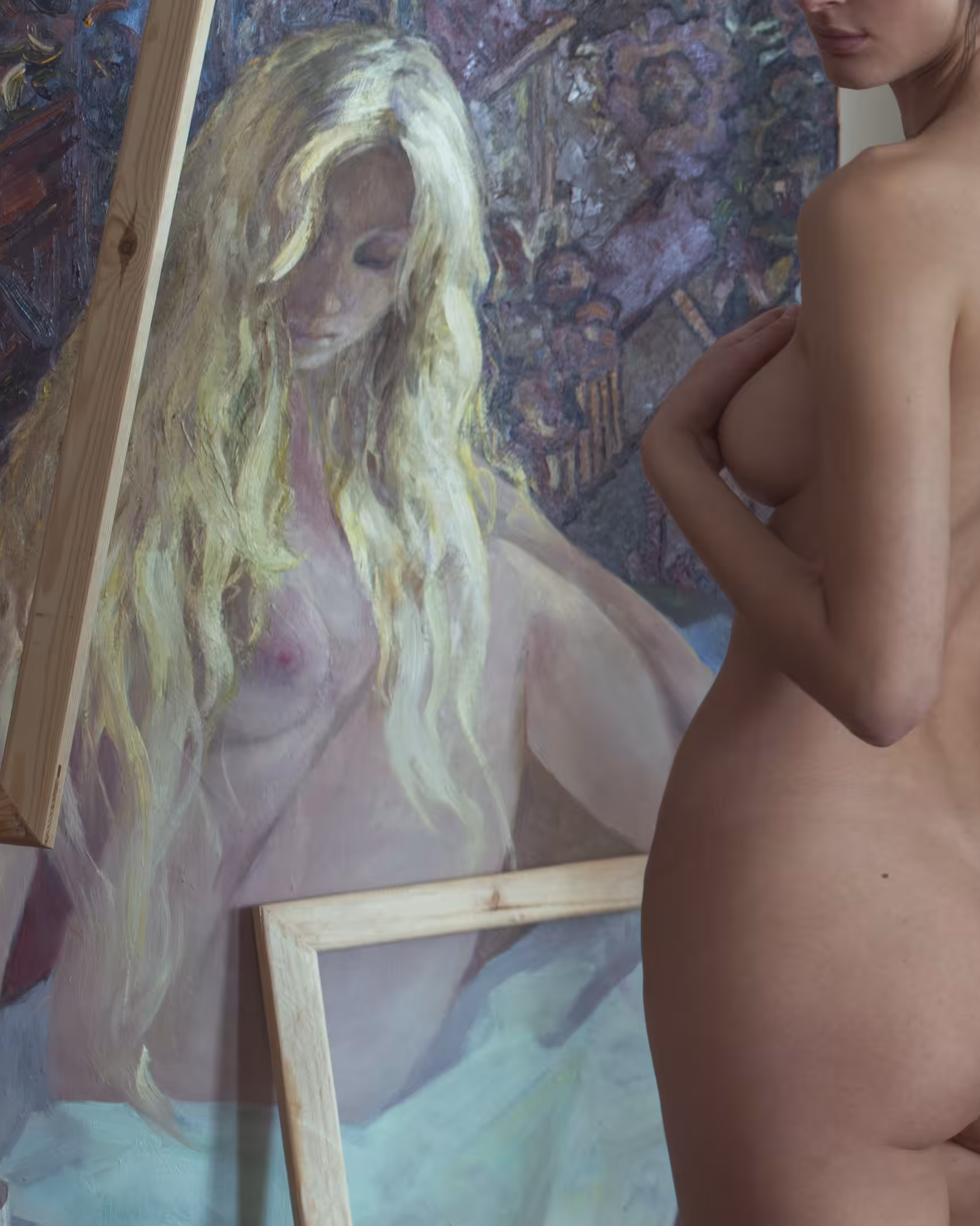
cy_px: 631
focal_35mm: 129
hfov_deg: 11.3
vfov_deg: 14.9
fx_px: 4677
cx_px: 1658
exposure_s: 1/40
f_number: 3.2
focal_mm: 50
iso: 500
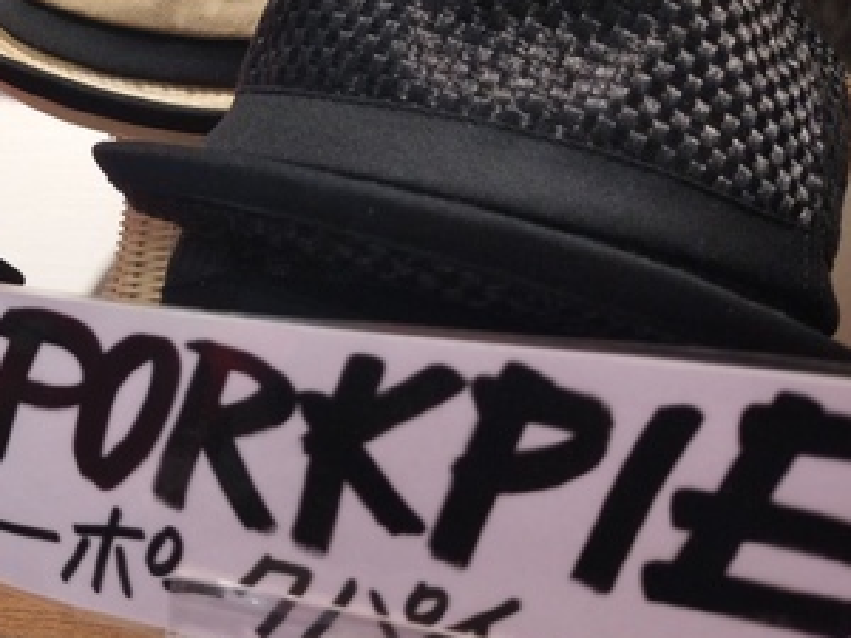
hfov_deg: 41.3
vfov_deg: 31.9
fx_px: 1106
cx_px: 255
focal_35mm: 45
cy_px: 211
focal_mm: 4.7
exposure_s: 1/50
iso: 83
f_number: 1.79
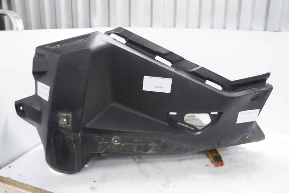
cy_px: 96
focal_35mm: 27
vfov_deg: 47.9
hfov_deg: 67.4
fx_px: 217
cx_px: 144
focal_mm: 18
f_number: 3.5
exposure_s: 1/60
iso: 500
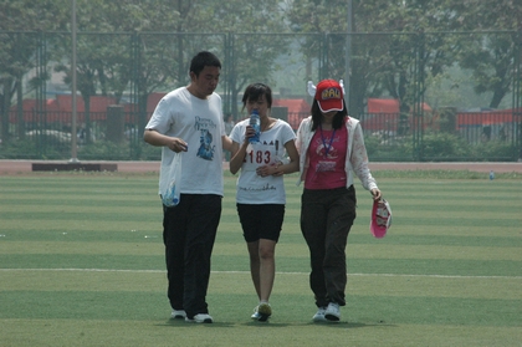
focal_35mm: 300
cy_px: 174
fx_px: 4345
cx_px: 261
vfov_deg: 4.6
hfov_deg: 6.9
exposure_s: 1/2000
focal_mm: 200
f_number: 11
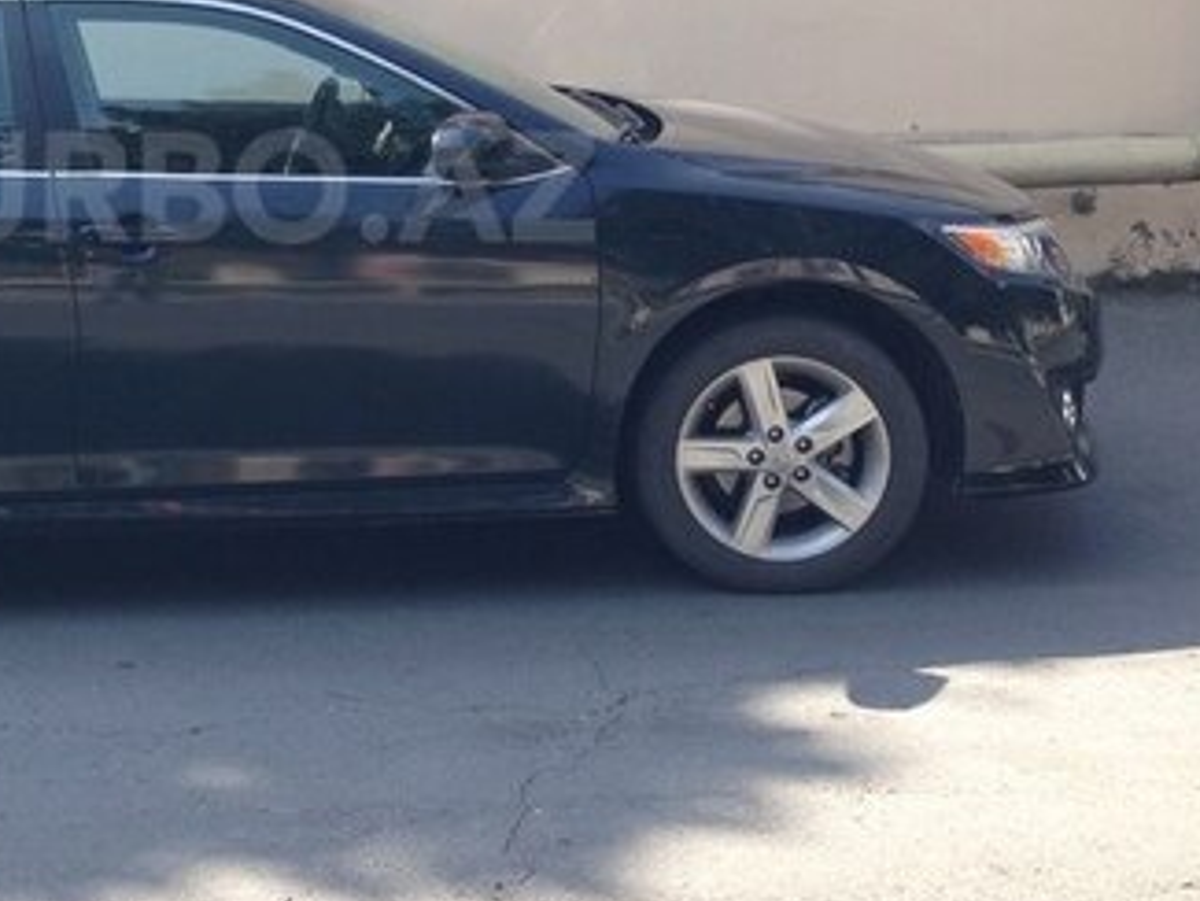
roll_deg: +0.0
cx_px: 218
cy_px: 186
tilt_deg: -7.4
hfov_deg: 28.3
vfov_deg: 21.7
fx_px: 2323
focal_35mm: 67
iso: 50
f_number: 2.4
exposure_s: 1/321
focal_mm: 4.12
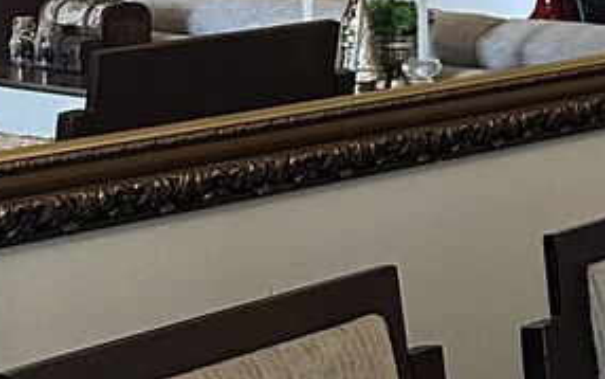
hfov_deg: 11.2
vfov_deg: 7.6
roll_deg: -1.9
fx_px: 2821
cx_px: 1187
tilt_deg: -5.4
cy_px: -8
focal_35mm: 171
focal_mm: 6.86
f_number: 1.78
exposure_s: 1/89
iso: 250
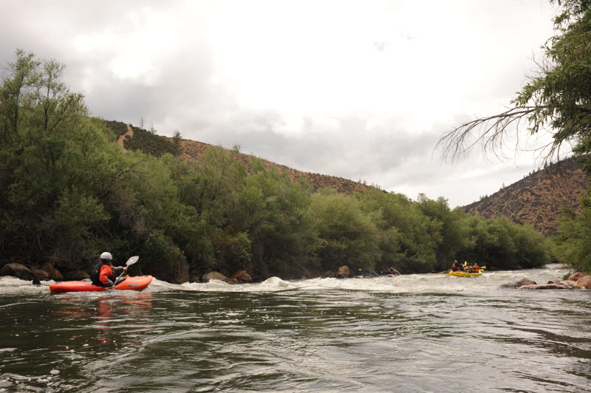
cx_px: 296
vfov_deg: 37.8
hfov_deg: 54.5
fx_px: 574
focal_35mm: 35
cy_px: 196
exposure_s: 1/250
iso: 250
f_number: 10
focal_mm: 35
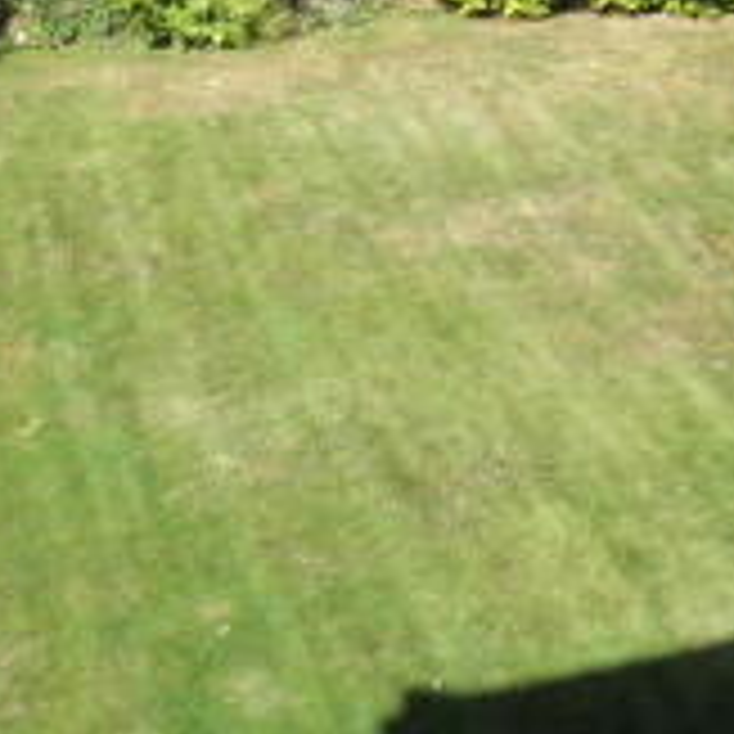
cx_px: 390
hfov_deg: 21.1
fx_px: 1967
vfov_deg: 20.6
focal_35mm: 82
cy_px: 29
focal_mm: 4.6
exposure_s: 1/160
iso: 64
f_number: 5.6
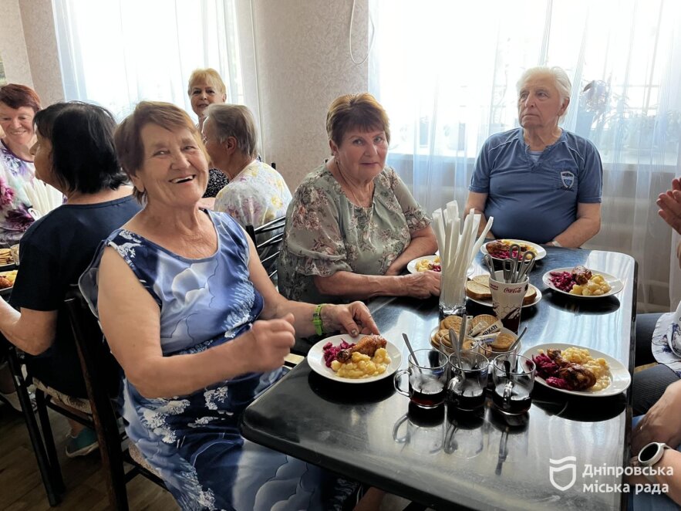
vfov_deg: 53.1
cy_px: 256
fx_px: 511
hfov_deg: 67.3
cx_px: 340
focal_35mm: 26
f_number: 1.6
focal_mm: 5.1
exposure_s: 1/50
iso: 200
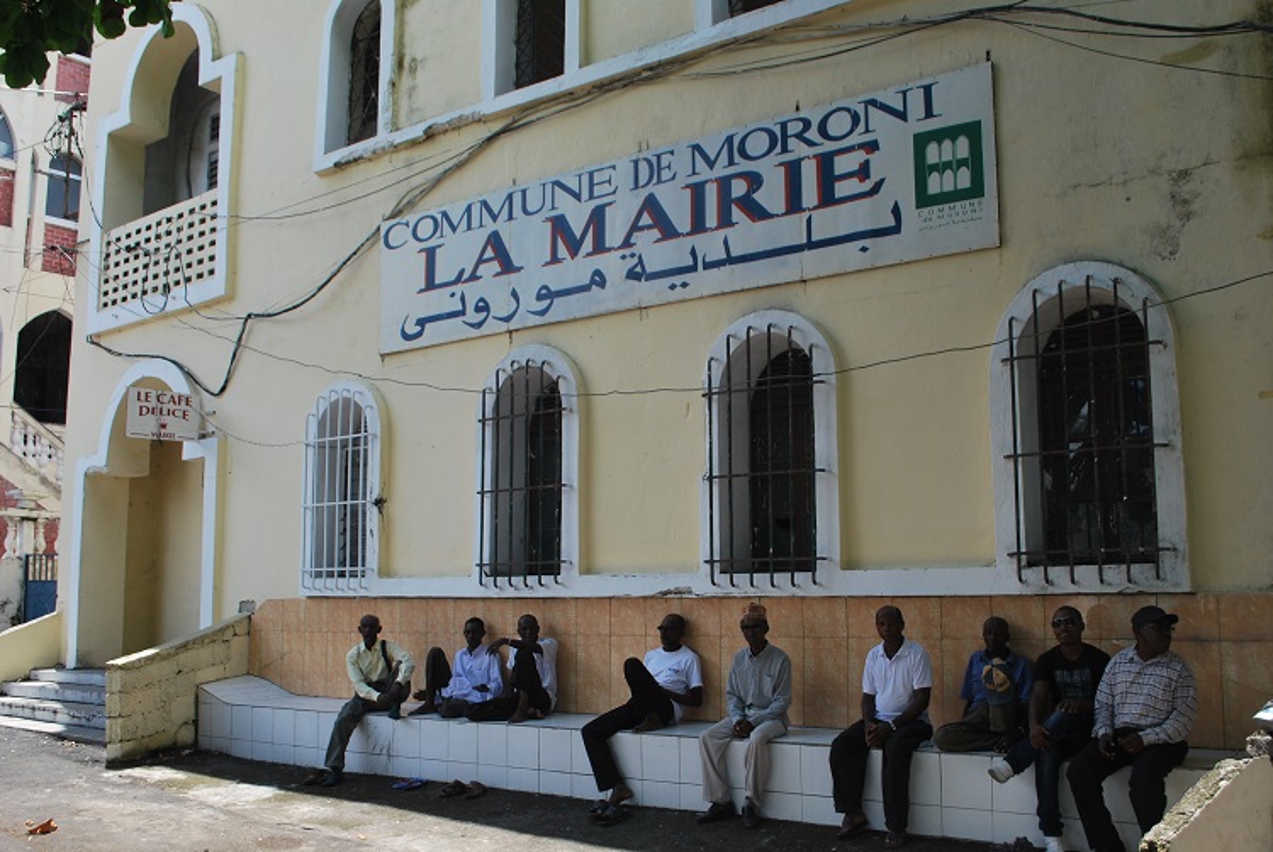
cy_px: 426
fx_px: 1168
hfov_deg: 57.2
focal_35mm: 33
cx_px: 636
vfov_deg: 40.1
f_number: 6.3
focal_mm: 22
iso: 100
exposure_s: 1/160
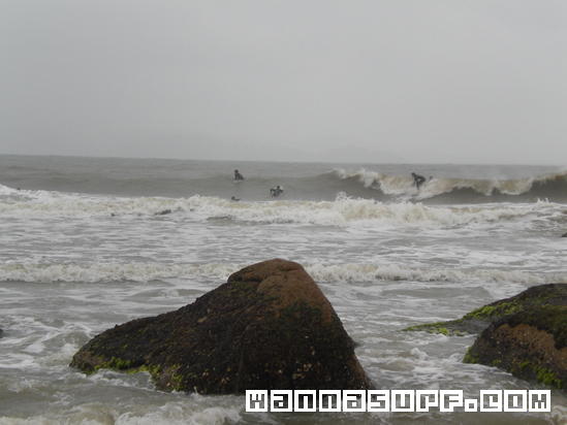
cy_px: 212
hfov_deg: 19.6
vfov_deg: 14.8
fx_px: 1638
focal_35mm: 100
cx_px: 284
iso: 100
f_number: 5.4
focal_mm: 16.51
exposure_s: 1/160
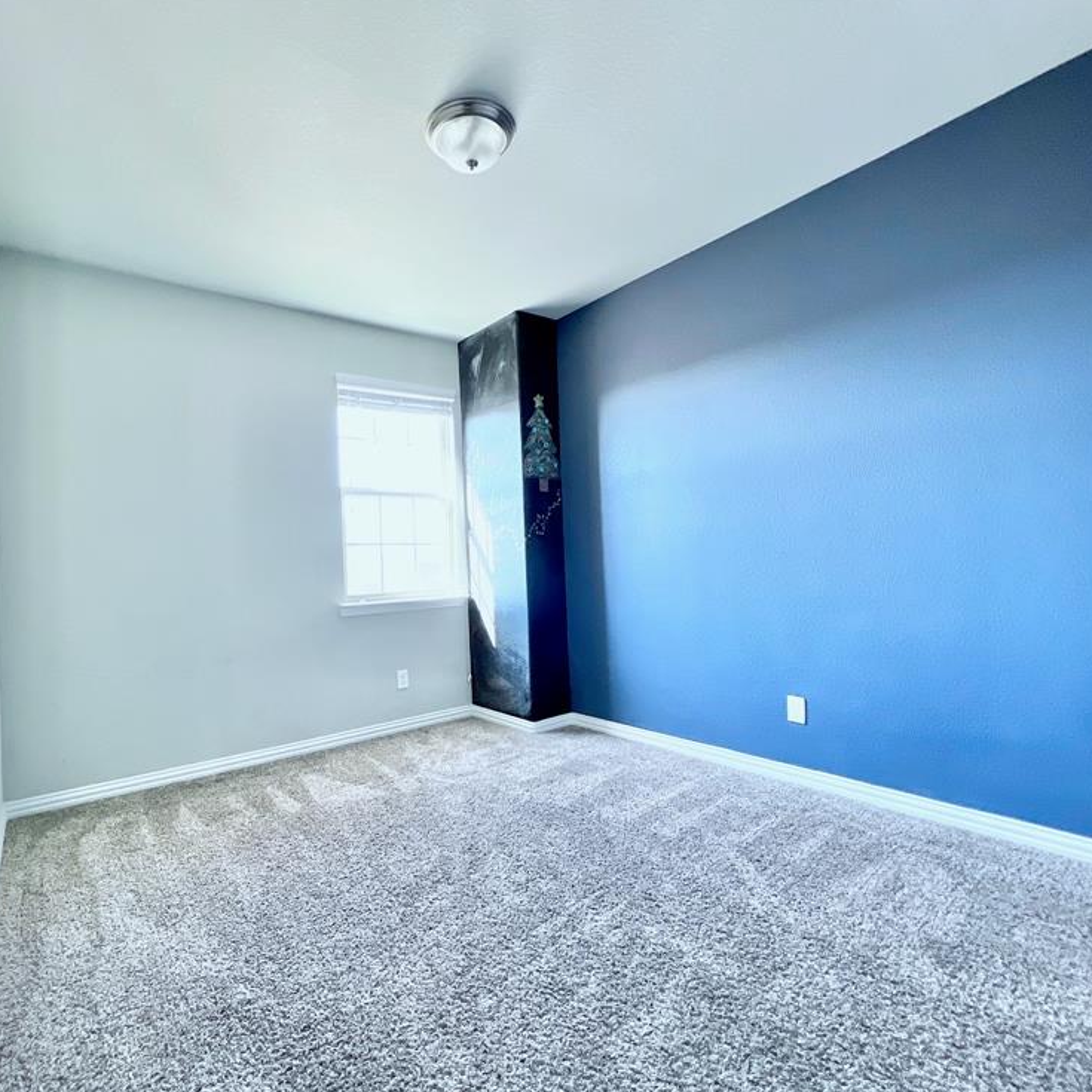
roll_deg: +2.7
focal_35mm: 16
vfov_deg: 87.4
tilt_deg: -0.5
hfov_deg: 87.1
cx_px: 490
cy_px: 560
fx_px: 571
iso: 160
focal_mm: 1.57
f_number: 1.8
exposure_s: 1/60
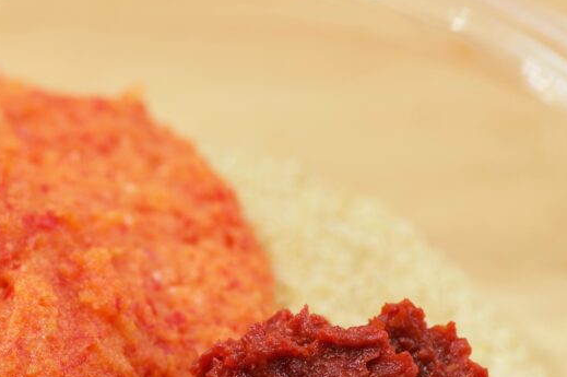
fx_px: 3257
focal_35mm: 207
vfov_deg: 6.6
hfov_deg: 9.9
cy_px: 274
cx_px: 150
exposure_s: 1/2
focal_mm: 105
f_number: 6.3
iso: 200
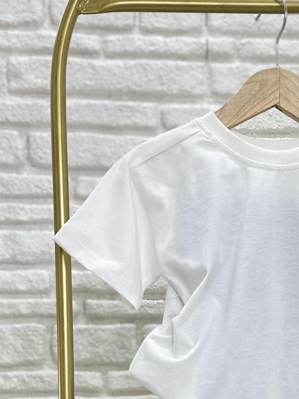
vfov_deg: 23.8
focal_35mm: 80
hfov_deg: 18.3
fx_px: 922
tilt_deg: +4.7
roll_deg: +0.6
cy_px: 358
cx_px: 240
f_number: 1.78
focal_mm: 6.86
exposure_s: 1/115
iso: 50
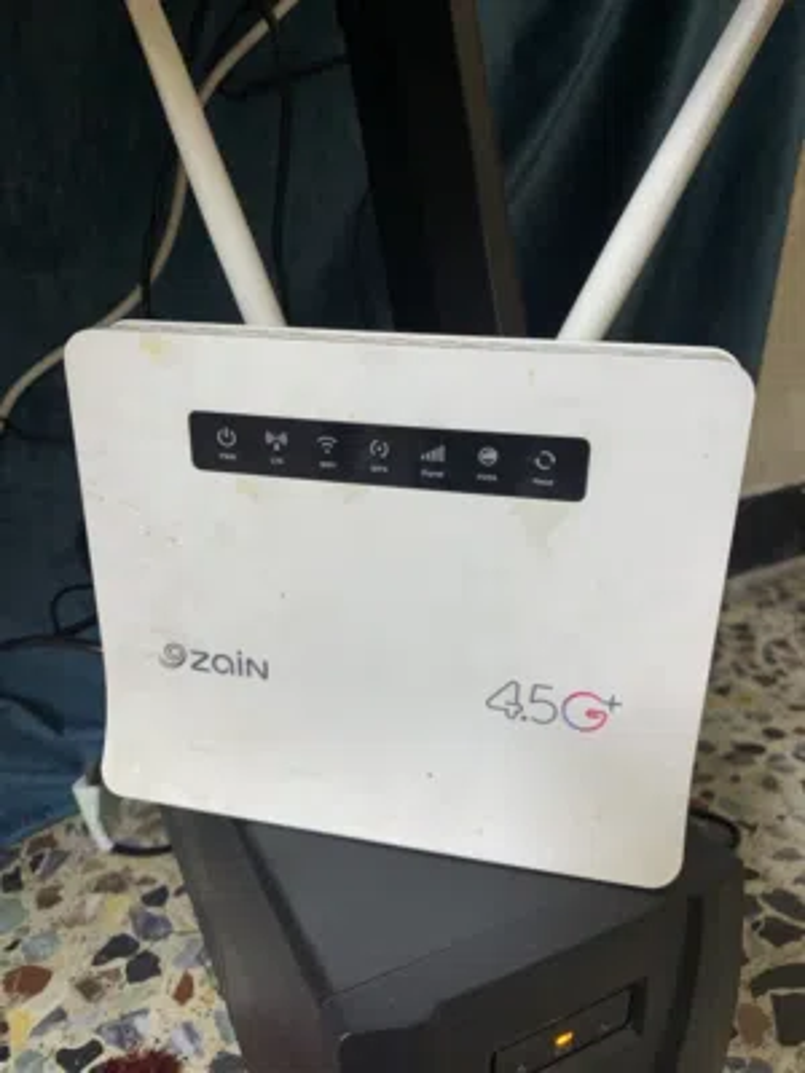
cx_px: 402
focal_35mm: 26
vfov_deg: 67.3
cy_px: 536
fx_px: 806
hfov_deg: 53.1
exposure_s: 1/49
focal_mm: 4.25
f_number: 1.8
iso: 160
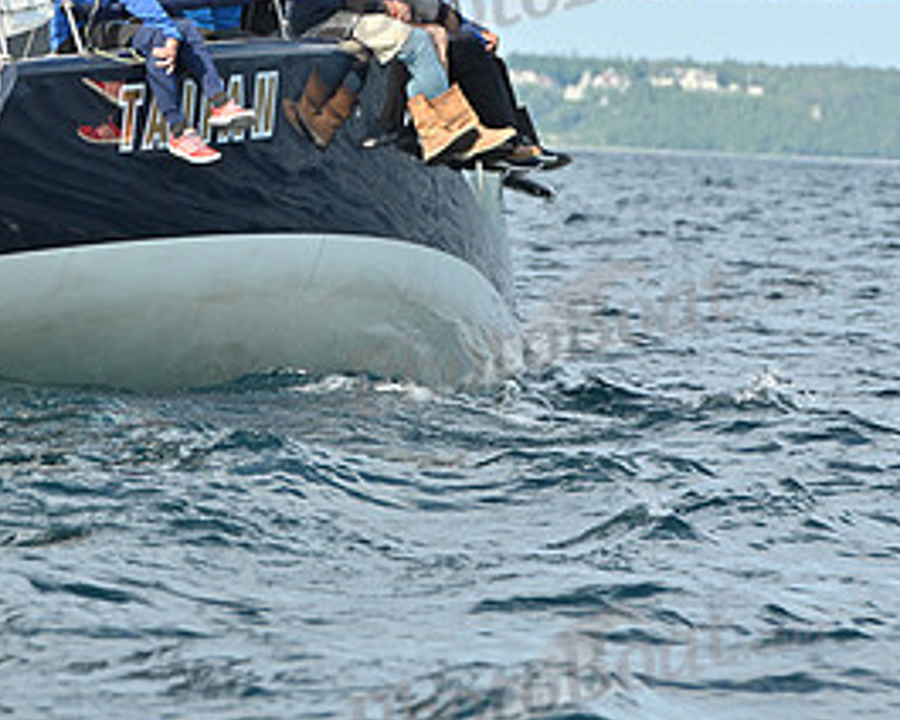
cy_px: 202
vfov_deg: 3.8
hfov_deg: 4.7
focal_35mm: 411
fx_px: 10948
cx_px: 173
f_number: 7.1
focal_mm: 200
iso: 320
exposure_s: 1/1000
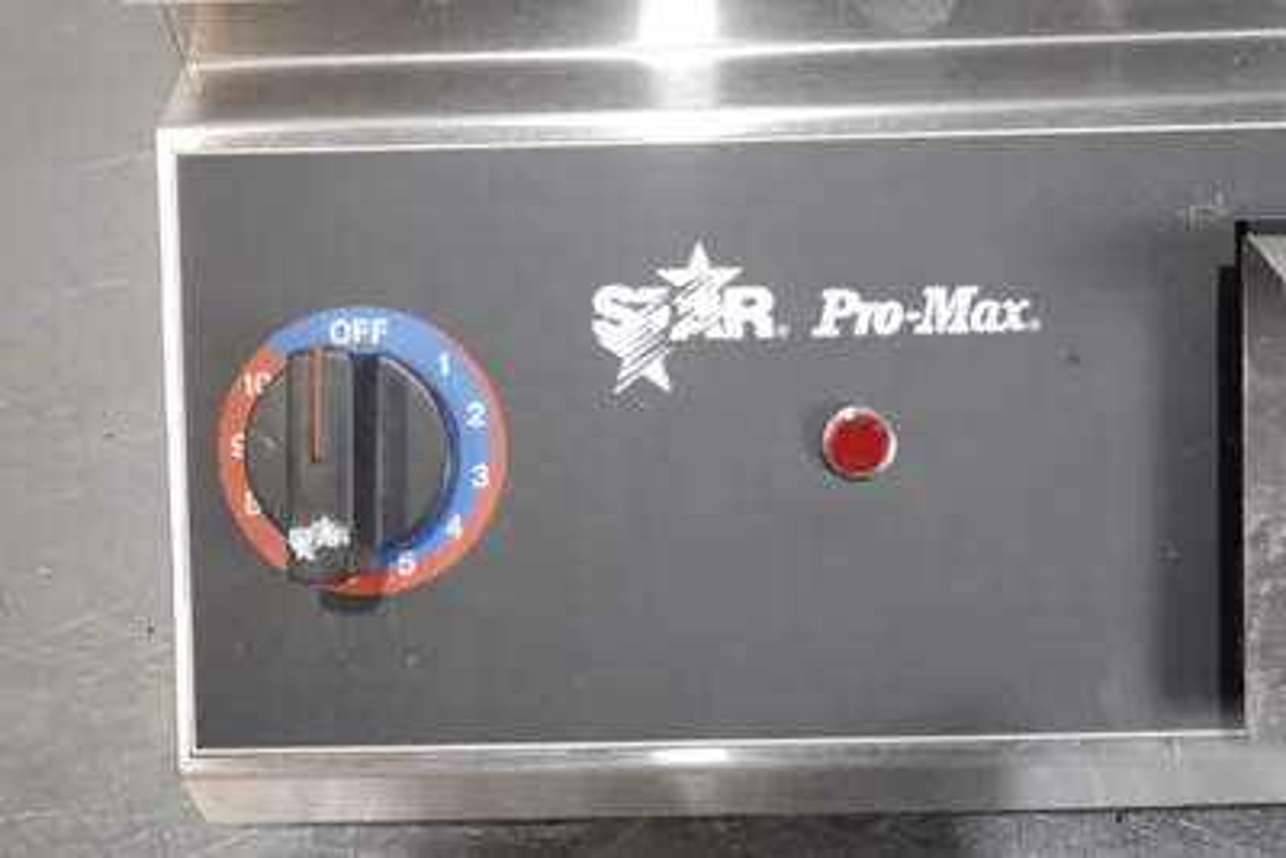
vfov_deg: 41.1
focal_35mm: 32
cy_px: 429
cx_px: 643
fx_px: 1143
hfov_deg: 58.7
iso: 800
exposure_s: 1/40
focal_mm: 12.01
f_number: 3.5
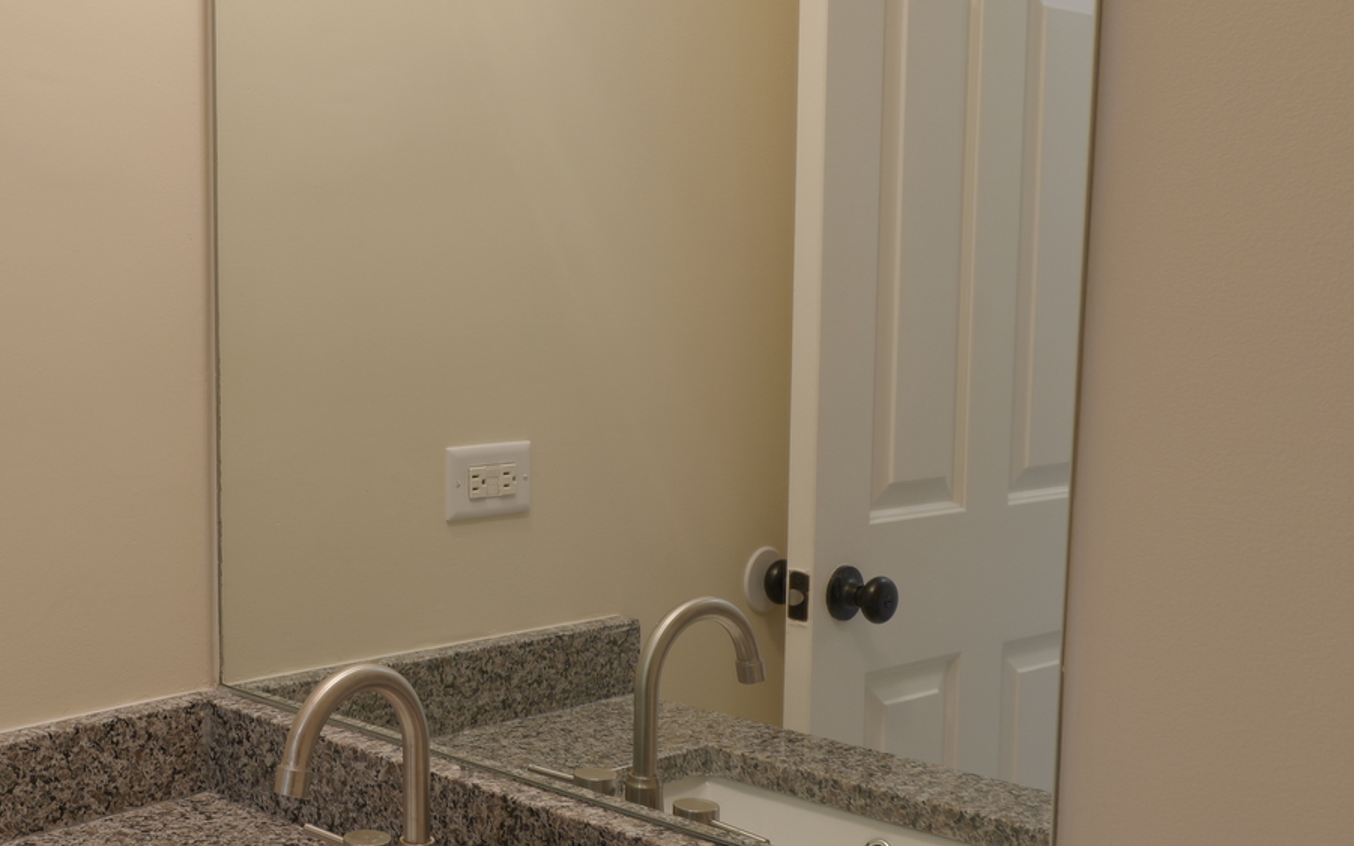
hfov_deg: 43.0
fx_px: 1624
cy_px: 464
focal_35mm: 44
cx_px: 251
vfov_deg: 29.2
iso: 320
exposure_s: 1/6
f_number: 9
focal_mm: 24
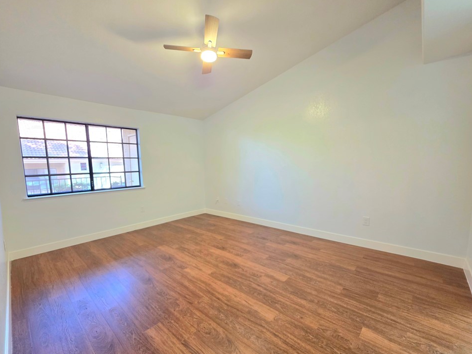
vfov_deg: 85.6
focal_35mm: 14
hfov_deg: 102.0
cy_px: 188
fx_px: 191
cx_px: 223
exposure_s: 1/50.3
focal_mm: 2.2
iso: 320
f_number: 1.9
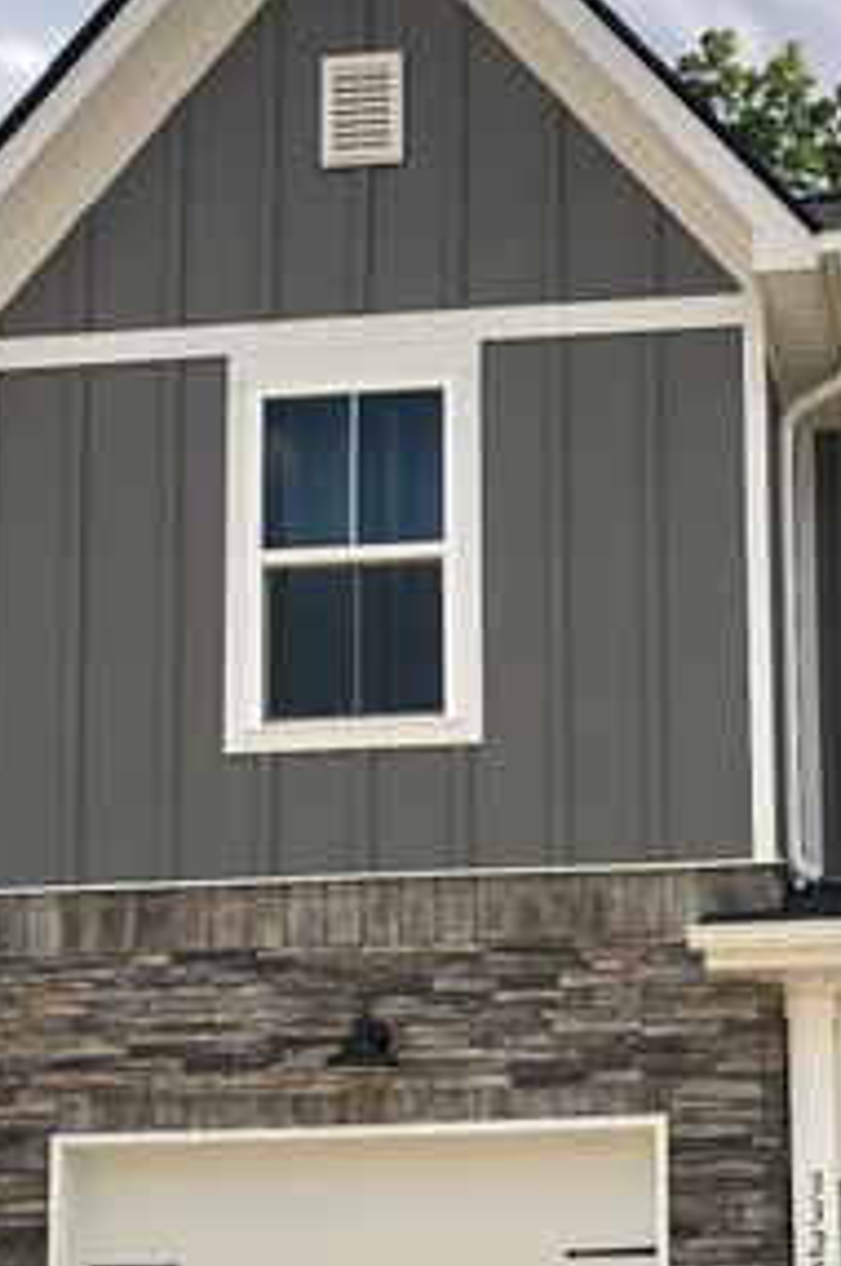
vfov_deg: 28.5
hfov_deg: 19.3
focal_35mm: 68
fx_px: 2388
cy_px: 1149
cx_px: 868
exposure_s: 1/1389
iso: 20
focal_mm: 3.99
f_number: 1.8
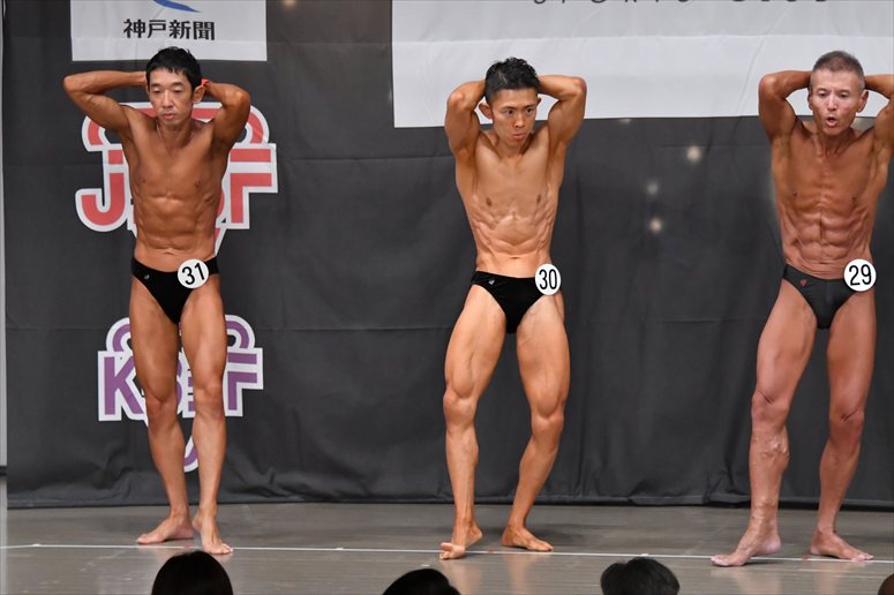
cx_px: 447
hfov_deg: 8.6
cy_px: 298
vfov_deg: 5.7
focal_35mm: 240
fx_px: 5957
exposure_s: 1/400
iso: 5000
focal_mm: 160
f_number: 5.6
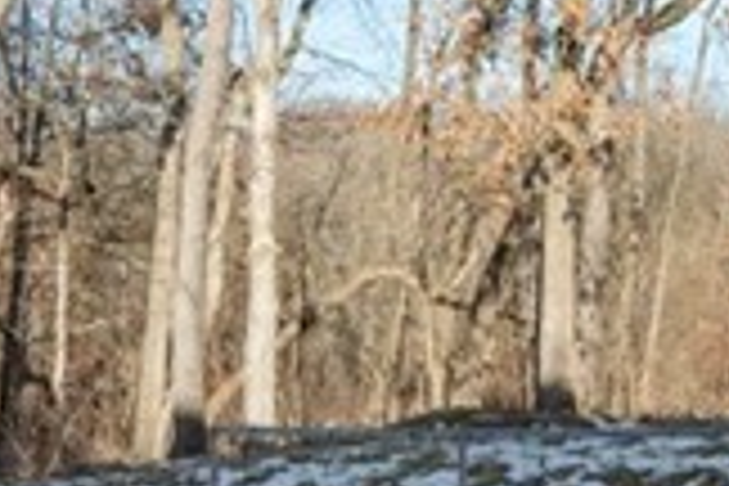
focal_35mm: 97
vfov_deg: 14.0
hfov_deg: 20.9
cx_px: 500
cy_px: 288
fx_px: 1971
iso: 400
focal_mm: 14.5
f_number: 8
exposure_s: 1/640
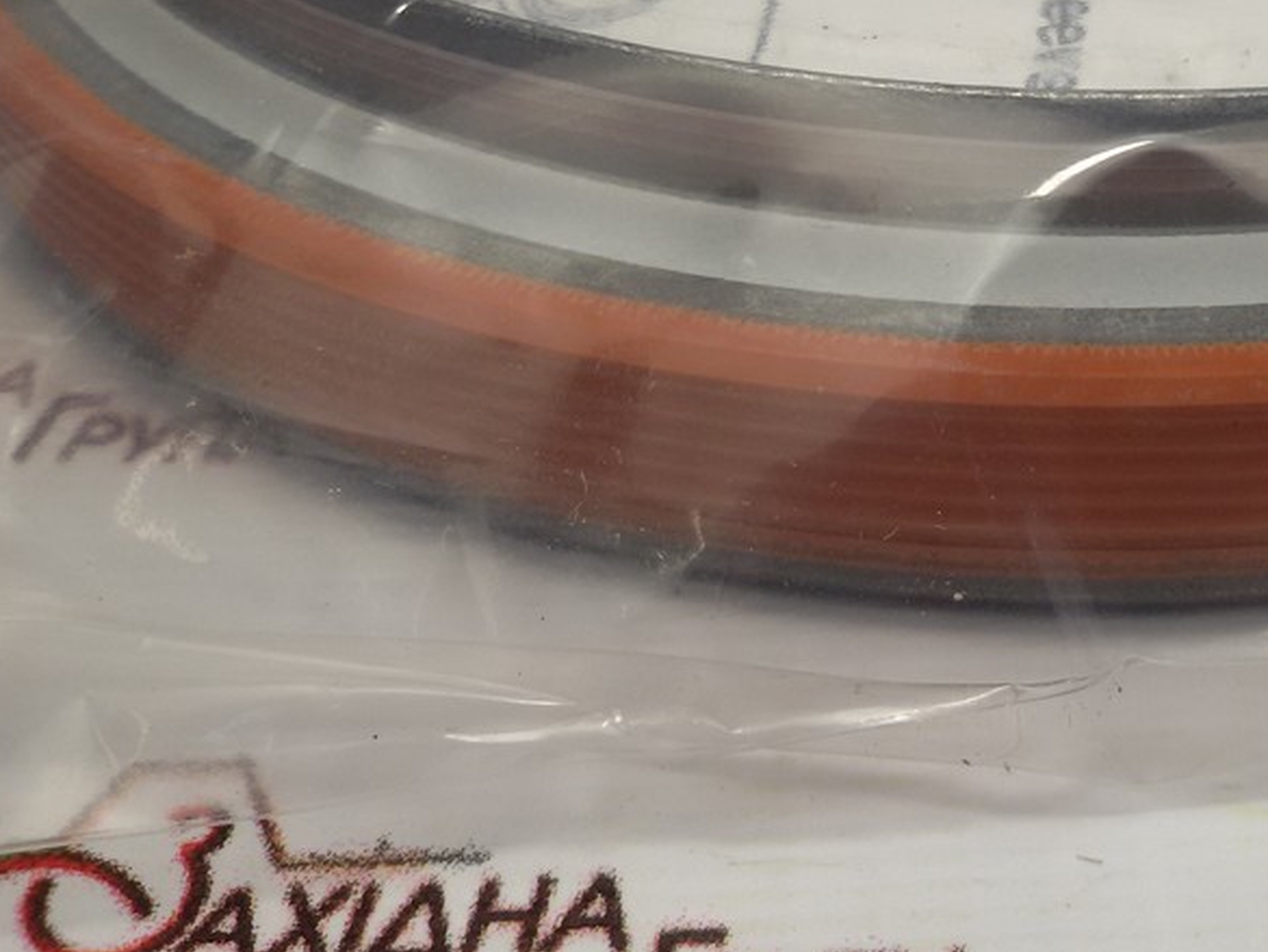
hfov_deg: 34.9
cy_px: 150
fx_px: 1942
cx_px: 1027
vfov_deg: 26.8
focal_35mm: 53
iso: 40
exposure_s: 1/101
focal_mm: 2.93
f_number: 2.4
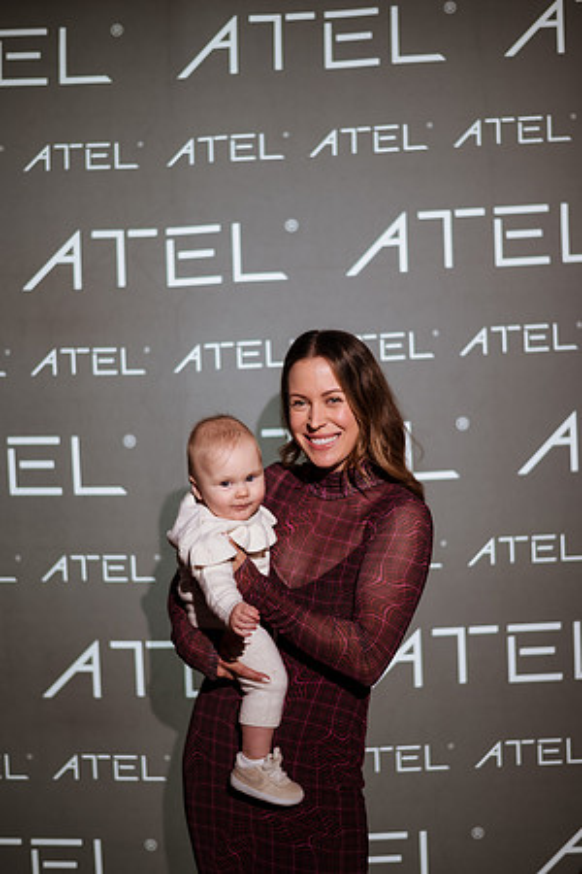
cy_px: 437
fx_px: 1406
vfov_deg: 34.5
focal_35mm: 58
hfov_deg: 23.4
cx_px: 291
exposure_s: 1/400
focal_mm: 58
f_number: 1.4
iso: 320
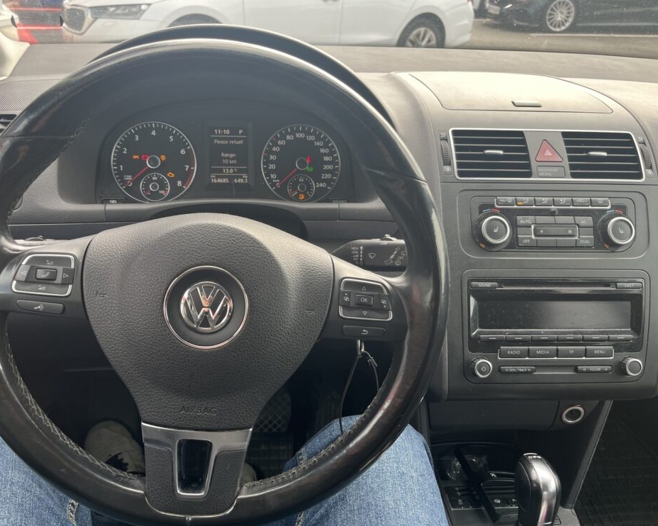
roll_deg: +0.3
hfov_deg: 62.1
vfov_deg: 51.5
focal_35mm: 28
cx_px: 303
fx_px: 545
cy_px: 257
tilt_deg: -29.8
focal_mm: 5.1
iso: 50
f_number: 1.6
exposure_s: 1/164
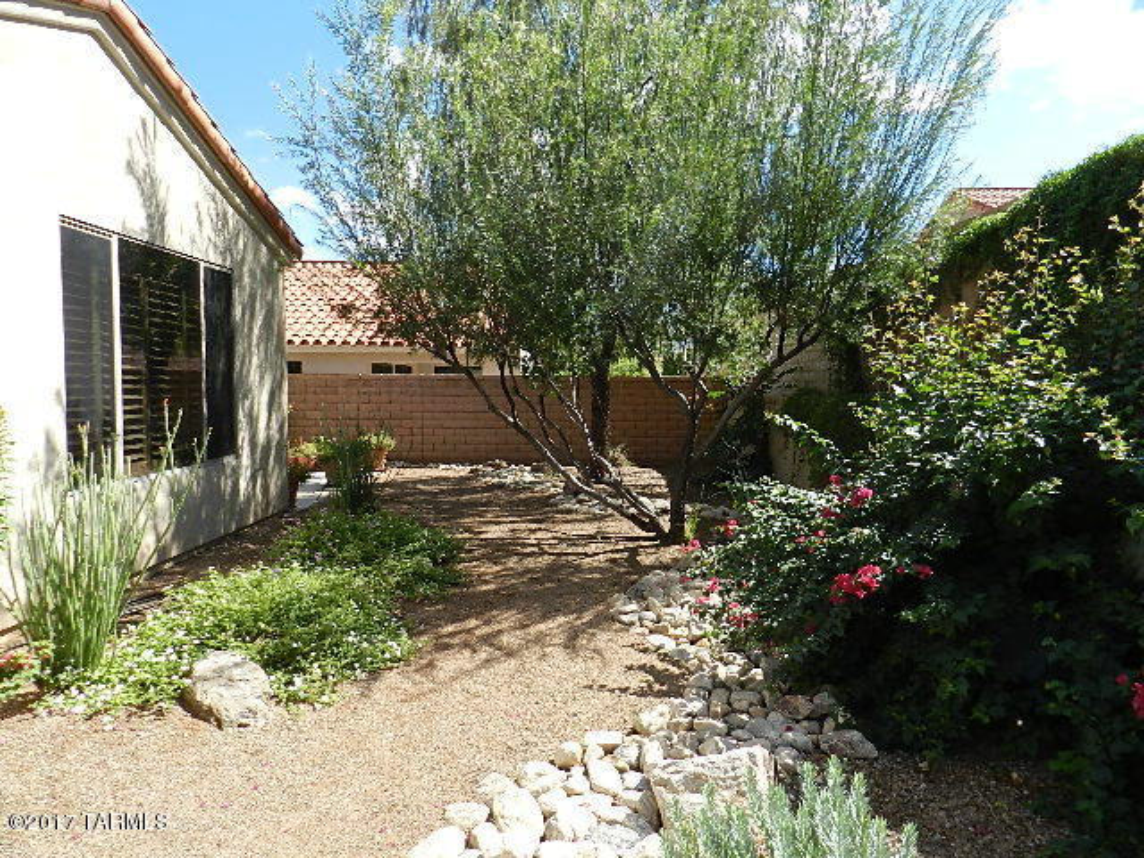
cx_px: 572
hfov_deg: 73.9
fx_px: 760
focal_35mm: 23
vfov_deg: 58.9
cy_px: 429
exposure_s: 1/800
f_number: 3.4
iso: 160
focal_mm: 4
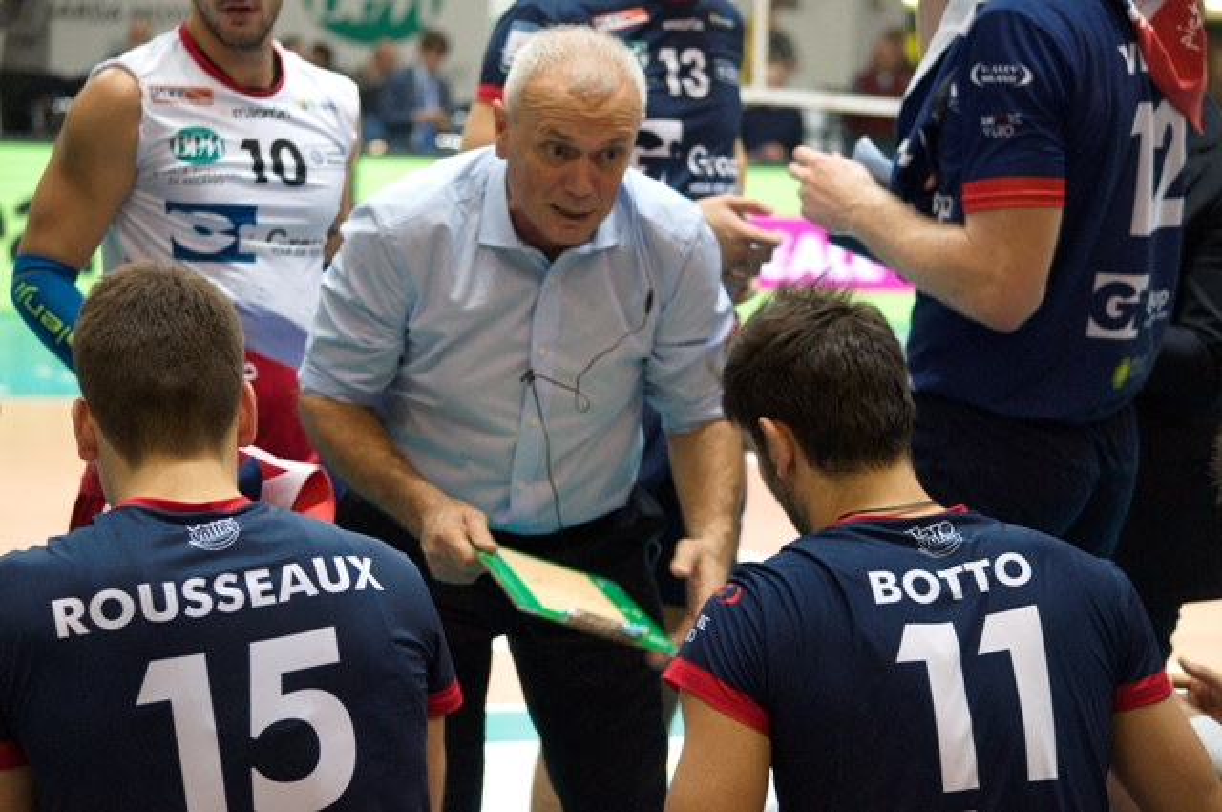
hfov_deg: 17.1
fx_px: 4068
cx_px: 611
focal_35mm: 120
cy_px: 406
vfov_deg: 11.4
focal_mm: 80
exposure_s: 1/100
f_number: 4.5
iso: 1800
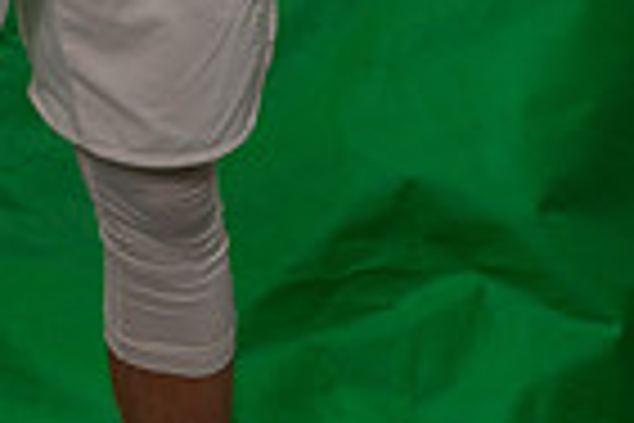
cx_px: 90
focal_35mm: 144
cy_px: -705
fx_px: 2536
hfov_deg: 14.1
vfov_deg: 8.4
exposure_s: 1/60
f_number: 20
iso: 800
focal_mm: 24
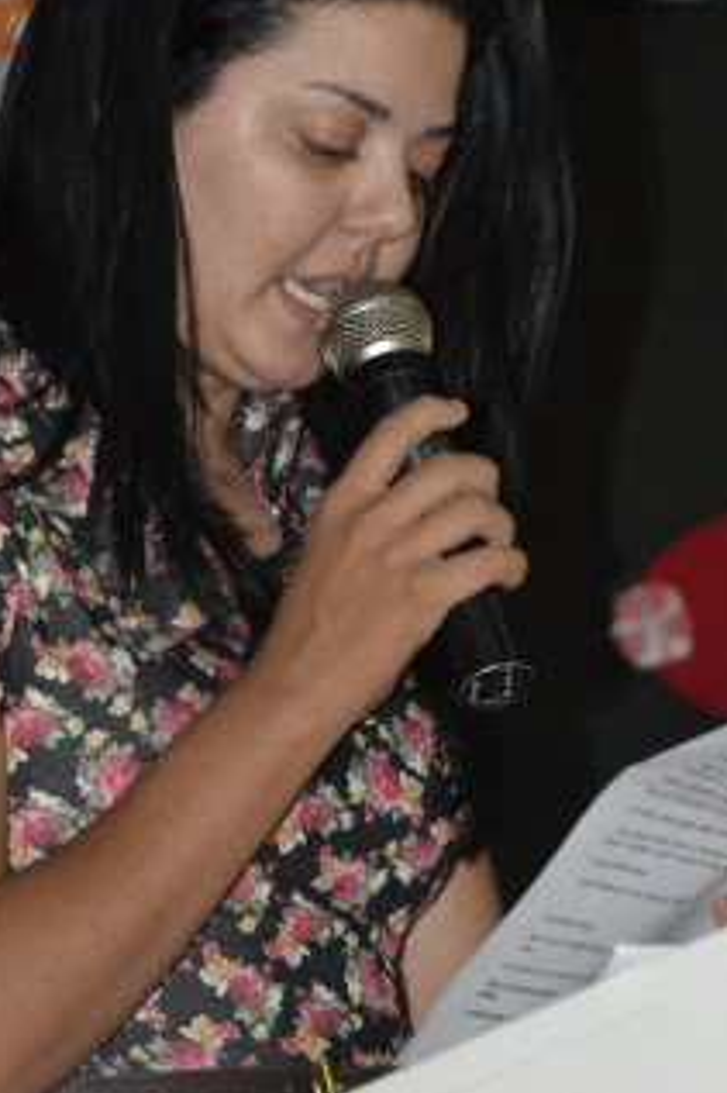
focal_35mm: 249
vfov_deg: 8.3
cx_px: 277
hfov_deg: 5.5
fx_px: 7544
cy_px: 493
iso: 3200
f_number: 5.6
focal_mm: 105
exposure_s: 1/60
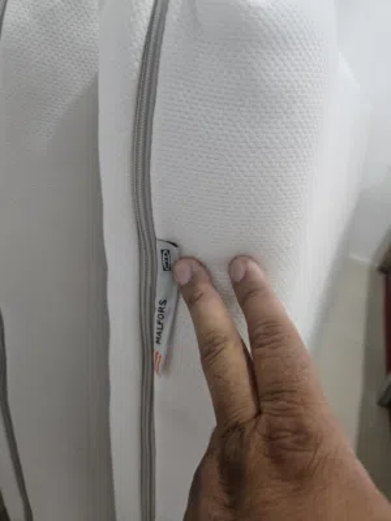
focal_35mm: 23
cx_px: 196
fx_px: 346
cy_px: 260
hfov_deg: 58.9
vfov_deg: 73.9
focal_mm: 5.4
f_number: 1.8
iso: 500
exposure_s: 1/50
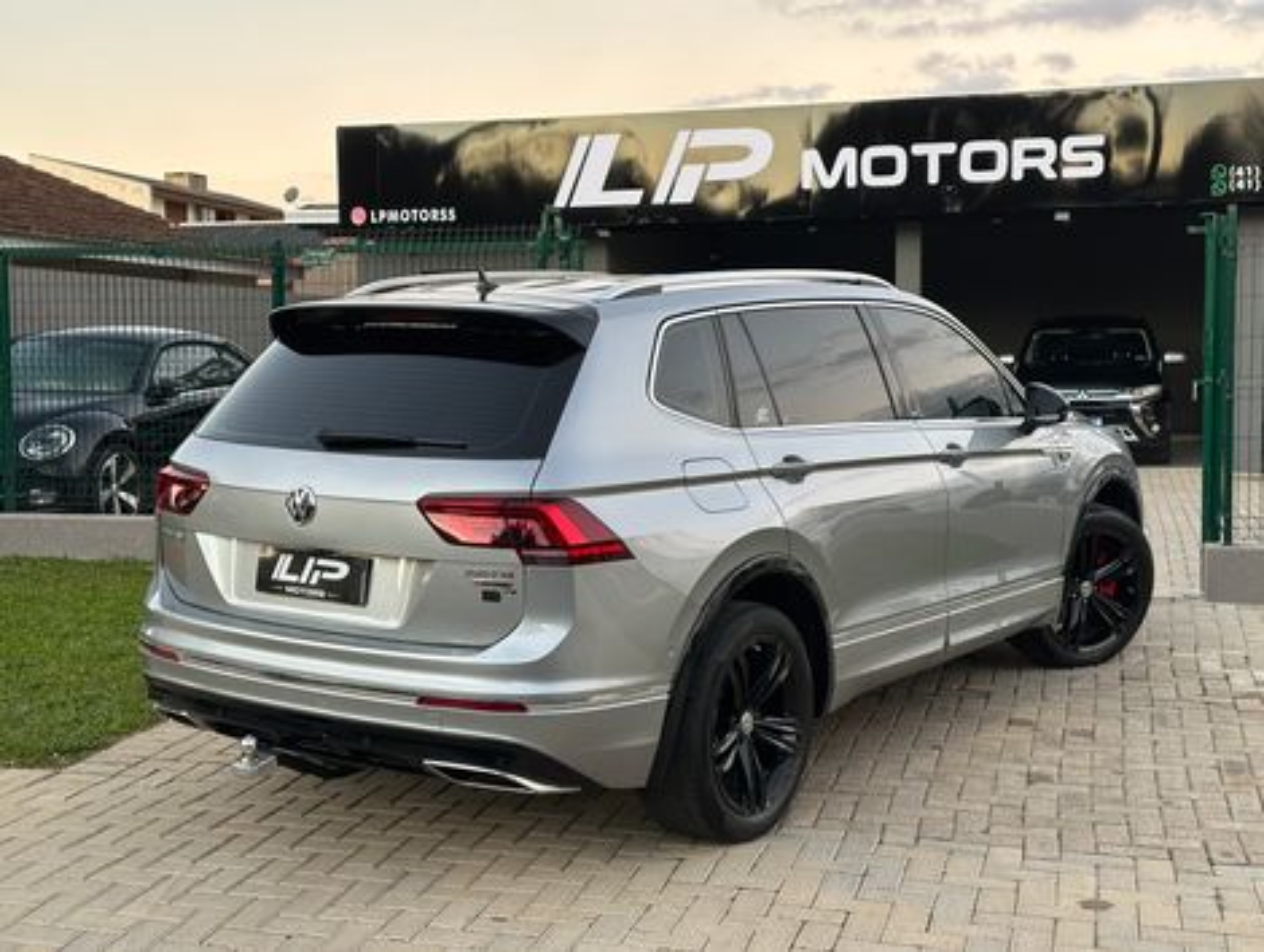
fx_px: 1755
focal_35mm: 48
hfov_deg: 39.6
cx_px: 632
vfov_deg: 30.3
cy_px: 476
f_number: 1.78
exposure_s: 1/60
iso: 160
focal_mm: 6.86
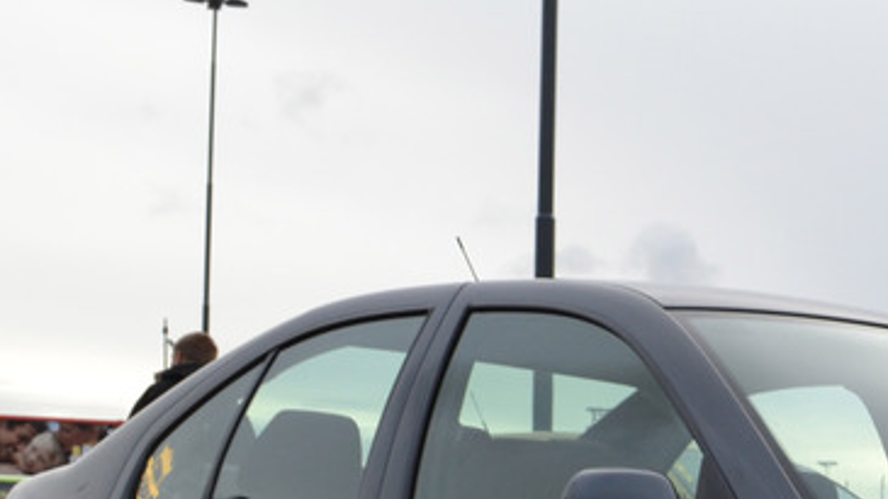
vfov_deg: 12.0
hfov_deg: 20.9
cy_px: 690
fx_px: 2283
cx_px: 993
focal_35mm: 97
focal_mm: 22
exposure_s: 1/125
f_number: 8
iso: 320
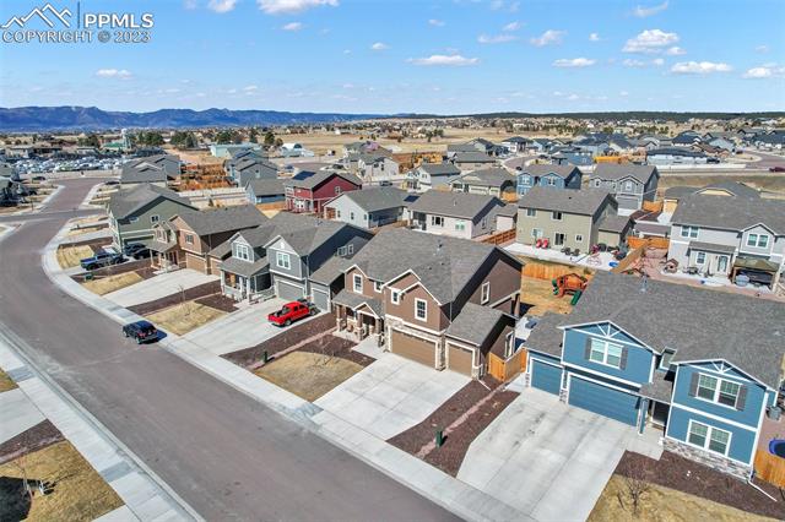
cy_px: 261
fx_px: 479
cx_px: 392
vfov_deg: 57.2
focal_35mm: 22
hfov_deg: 78.6
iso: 100
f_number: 2.8
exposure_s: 1/3200
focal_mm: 8.38
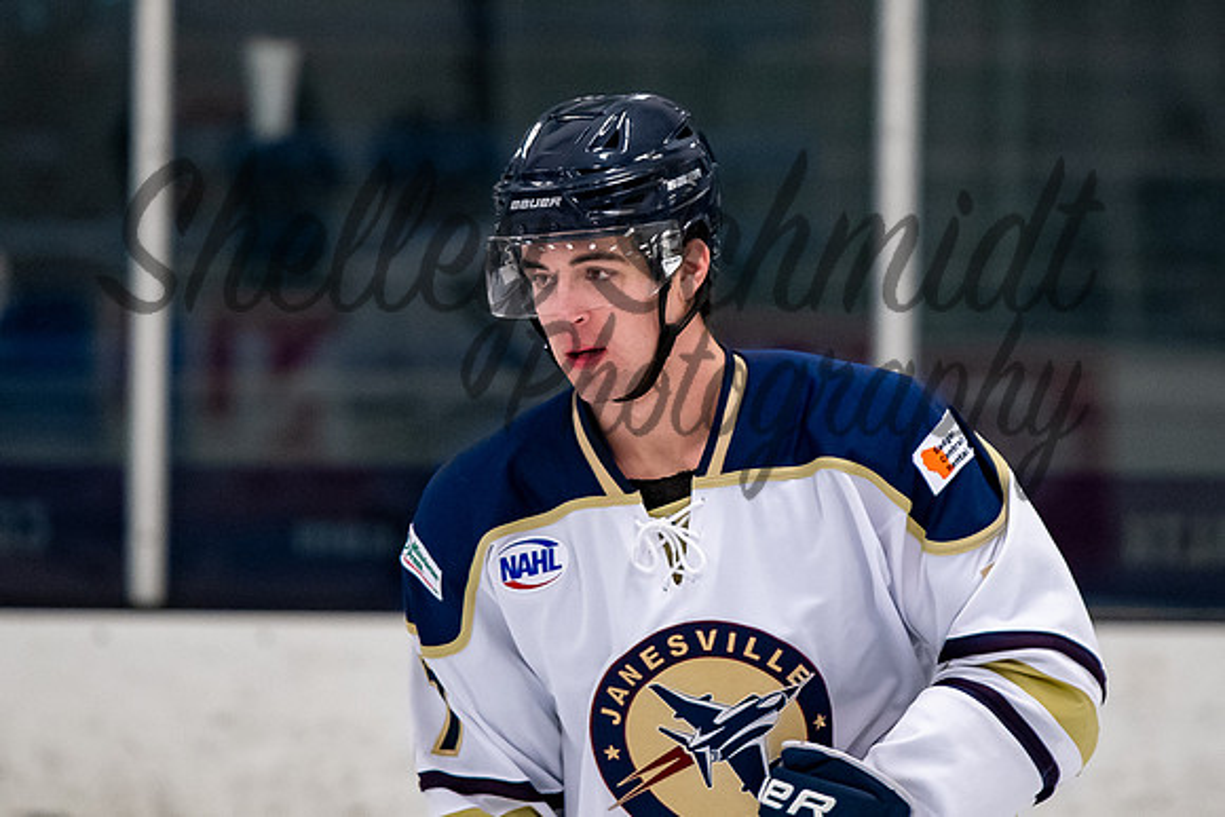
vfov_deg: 2.8
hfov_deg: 4.2
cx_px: 593
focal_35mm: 490
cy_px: 328
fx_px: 16674
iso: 2000
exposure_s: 1/800
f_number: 3.2
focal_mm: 200
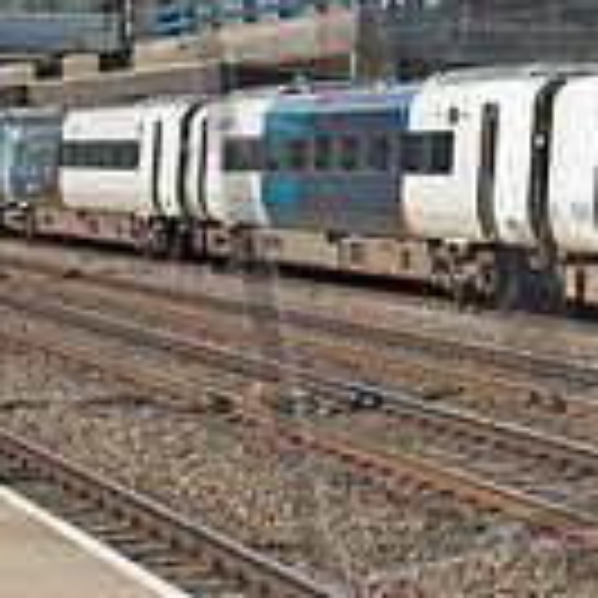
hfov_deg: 10.5
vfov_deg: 10.7
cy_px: 65
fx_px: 3164
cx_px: 791
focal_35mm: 162
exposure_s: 1/250
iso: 200
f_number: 8
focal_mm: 29
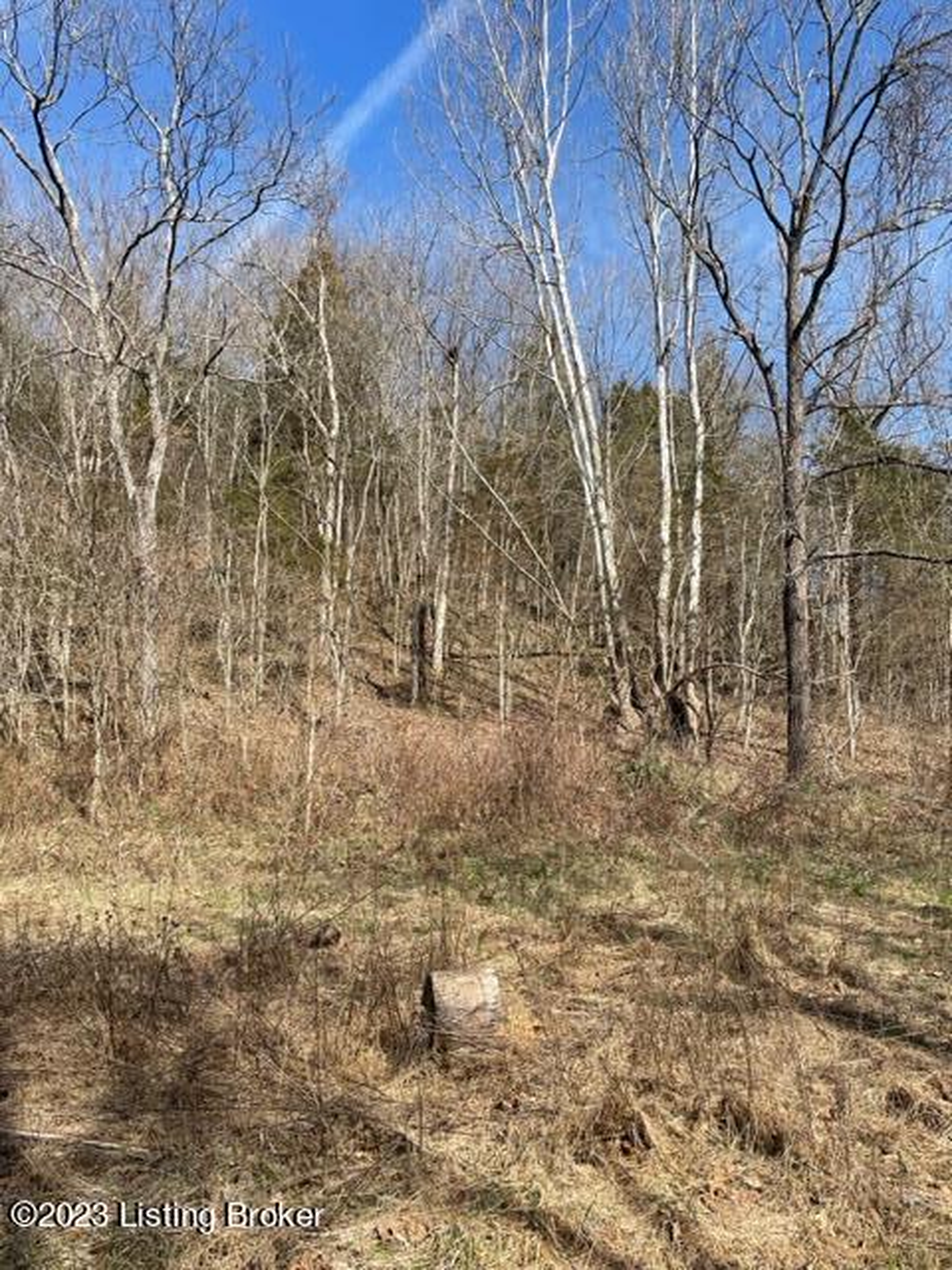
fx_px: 953
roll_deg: +2.2
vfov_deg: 67.3
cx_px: 476
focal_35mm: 26
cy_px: 635
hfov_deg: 53.1
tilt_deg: +12.6
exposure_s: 1/1742
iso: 32
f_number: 1.6
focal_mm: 4.2
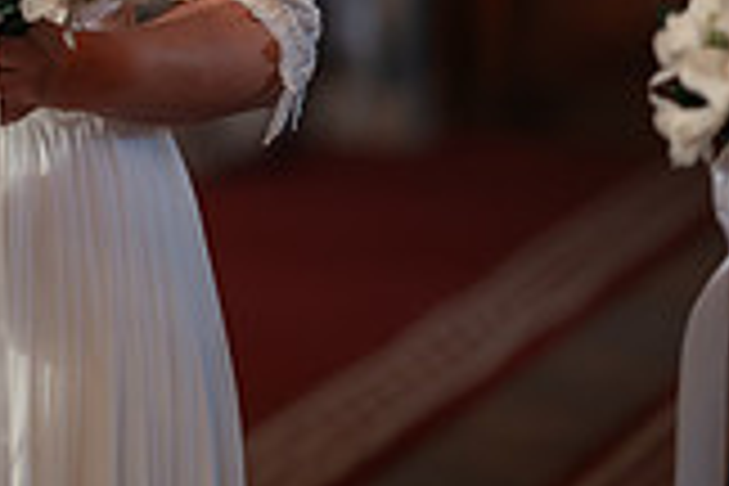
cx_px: -450
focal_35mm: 304
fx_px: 6156
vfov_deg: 4.5
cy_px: -360
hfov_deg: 6.7
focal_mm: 85
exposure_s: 1/200
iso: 1600
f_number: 1.8
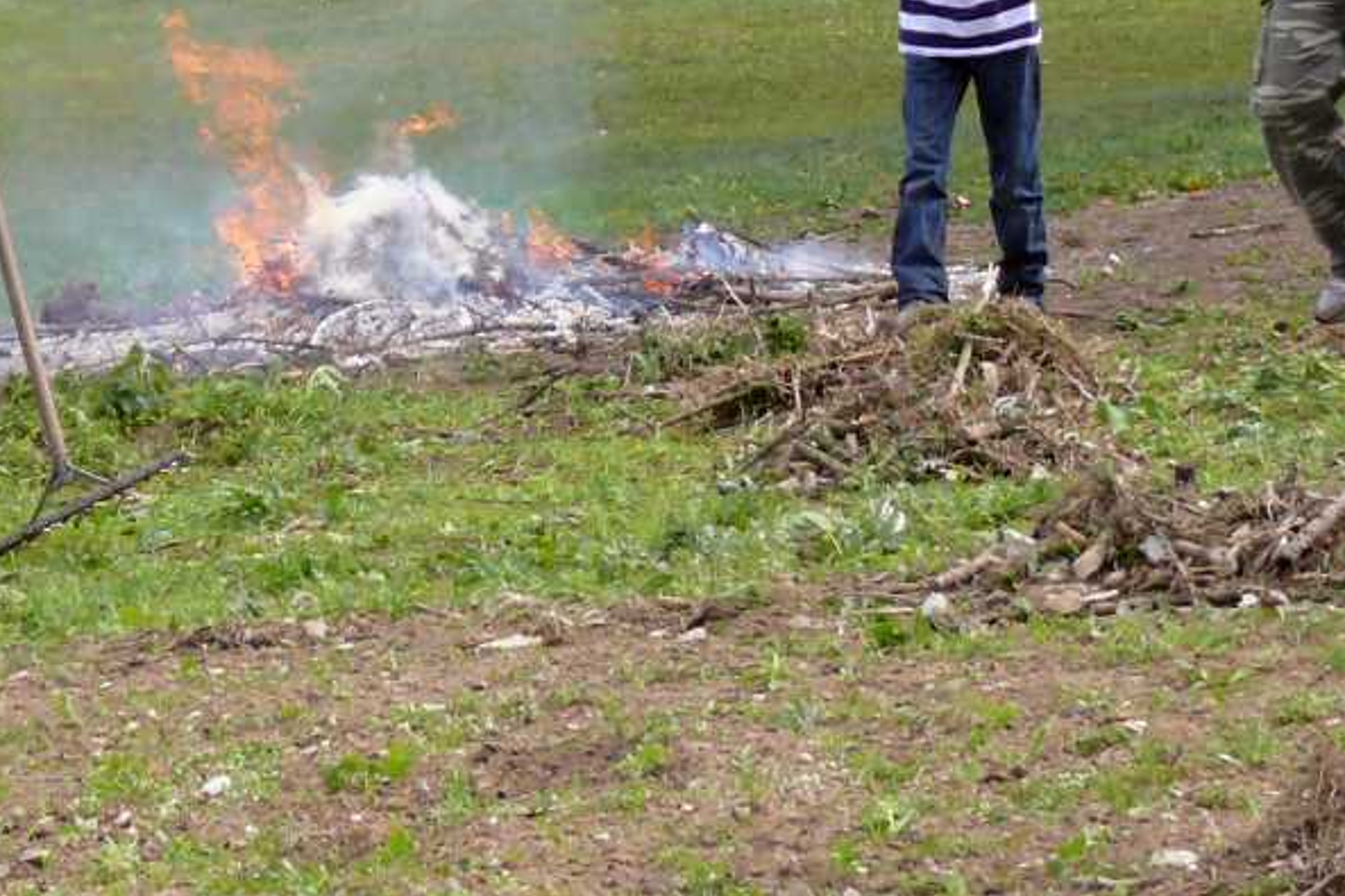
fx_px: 11317
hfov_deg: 6.8
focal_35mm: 303
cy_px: -200
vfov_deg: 4.5
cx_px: 172
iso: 100
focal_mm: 25.5
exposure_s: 1/200
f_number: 5.6
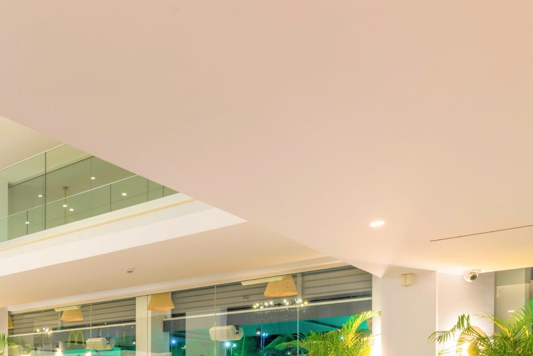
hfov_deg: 42.3
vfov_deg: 30.7
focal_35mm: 38
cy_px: 406
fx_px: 563
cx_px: -23
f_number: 14
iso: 250
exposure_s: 1/2
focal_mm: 14
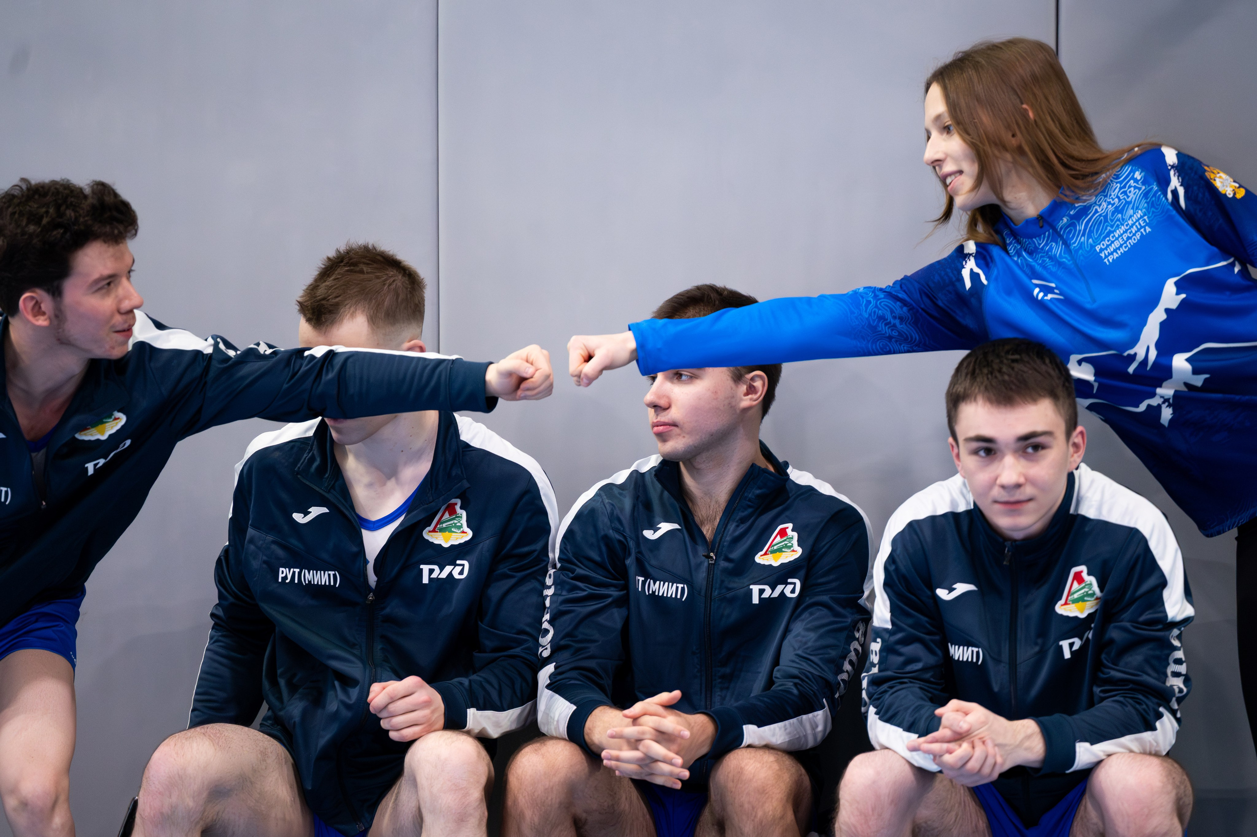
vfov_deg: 5.7
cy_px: 406
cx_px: 752
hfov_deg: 8.6
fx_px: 8387
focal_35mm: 240
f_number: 2.8
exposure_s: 1/400
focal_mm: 200
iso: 4000
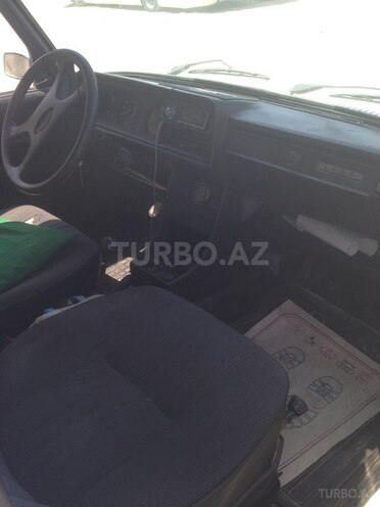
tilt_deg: -27.8
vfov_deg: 55.4
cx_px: 190
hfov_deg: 42.9
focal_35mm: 33
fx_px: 483
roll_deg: +3.8
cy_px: 254
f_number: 2.4
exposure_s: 1/335
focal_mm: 4.12
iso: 50
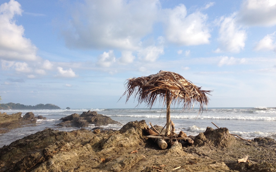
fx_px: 286
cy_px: 101
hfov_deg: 51.5
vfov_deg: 33.5
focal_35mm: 38
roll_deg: +1.4
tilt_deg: -2.0
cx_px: 135
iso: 50
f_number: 2.4
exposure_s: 1/1577
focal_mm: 4.28
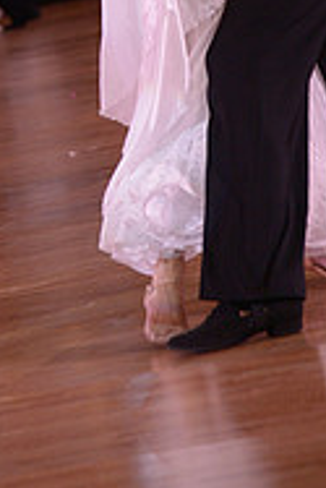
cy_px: -230
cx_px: 142
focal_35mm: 372
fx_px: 5043
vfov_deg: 5.5
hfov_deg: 3.7
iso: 1250
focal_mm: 120
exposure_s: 1/200
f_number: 5
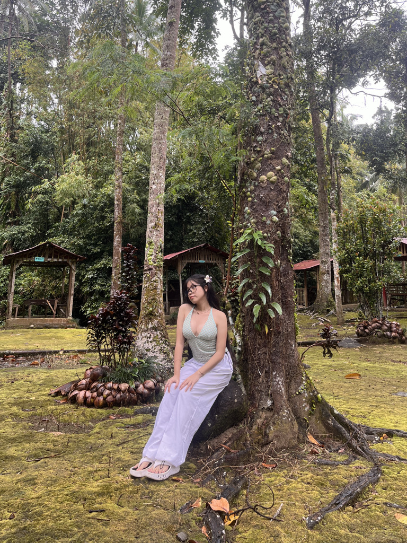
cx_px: 204
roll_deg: +0.0
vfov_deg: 67.3
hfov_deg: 53.1
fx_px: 408
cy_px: 272
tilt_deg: +8.6
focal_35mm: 26
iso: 40
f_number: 1.6
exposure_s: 1/209
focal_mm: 5.1
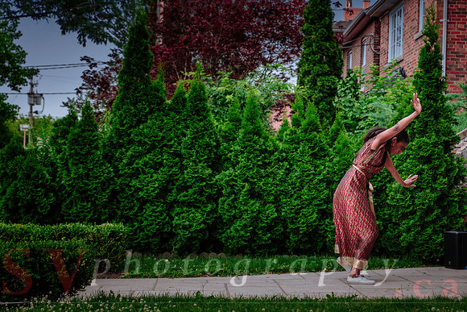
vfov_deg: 19.5
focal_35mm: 70
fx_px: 905
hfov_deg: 28.9
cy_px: 156
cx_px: 230
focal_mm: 45.5
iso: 500
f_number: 2.8
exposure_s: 1/320
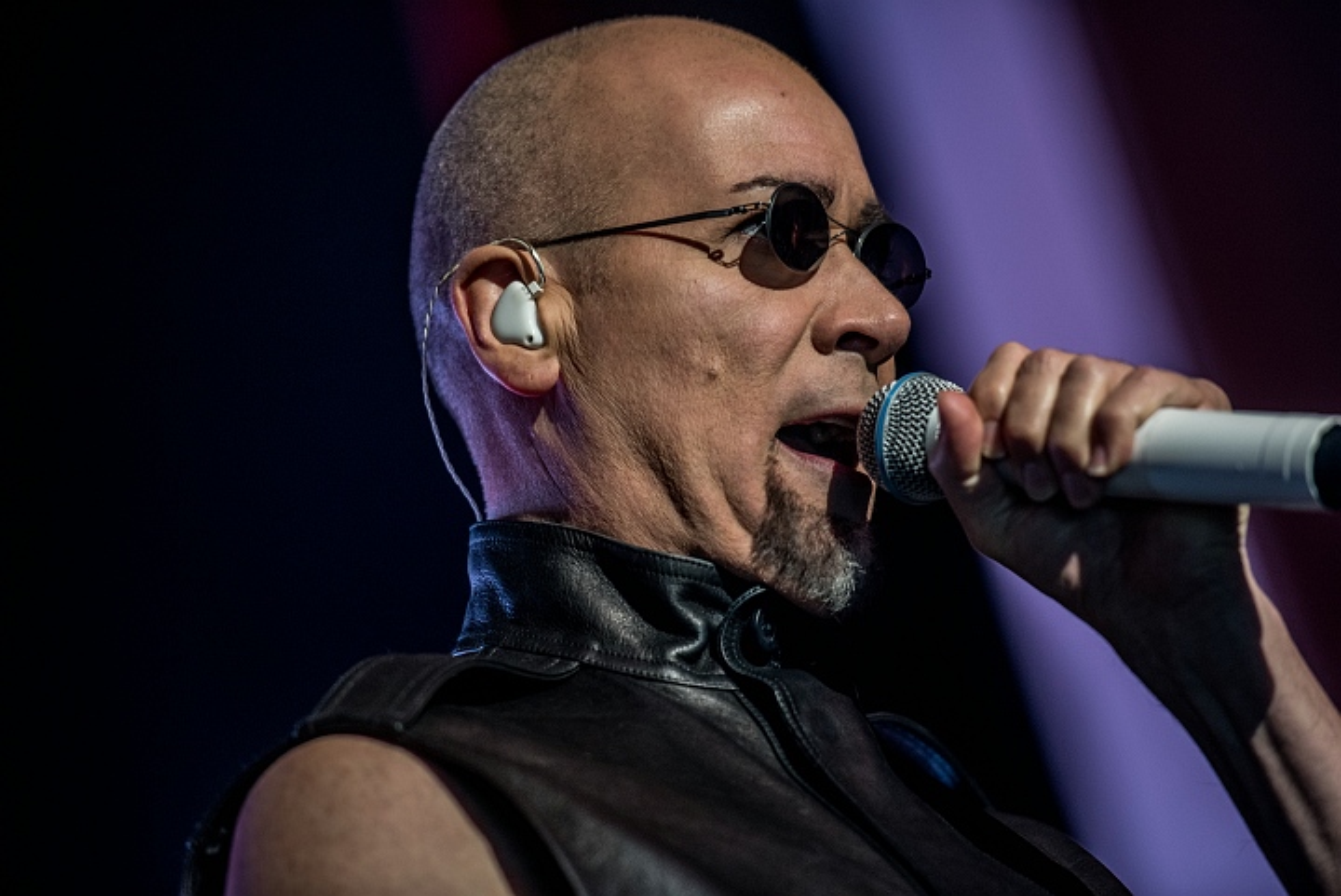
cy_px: 448
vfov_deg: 6.9
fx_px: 7454
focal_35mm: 200
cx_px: 670
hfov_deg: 10.3
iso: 1250
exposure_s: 1/100
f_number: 2.8
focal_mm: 200
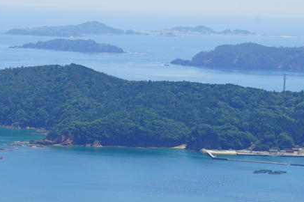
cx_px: 35
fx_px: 1595
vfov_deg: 7.2
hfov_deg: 10.8
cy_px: 149
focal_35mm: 189
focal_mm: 69
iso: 100
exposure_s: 1/200
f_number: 11
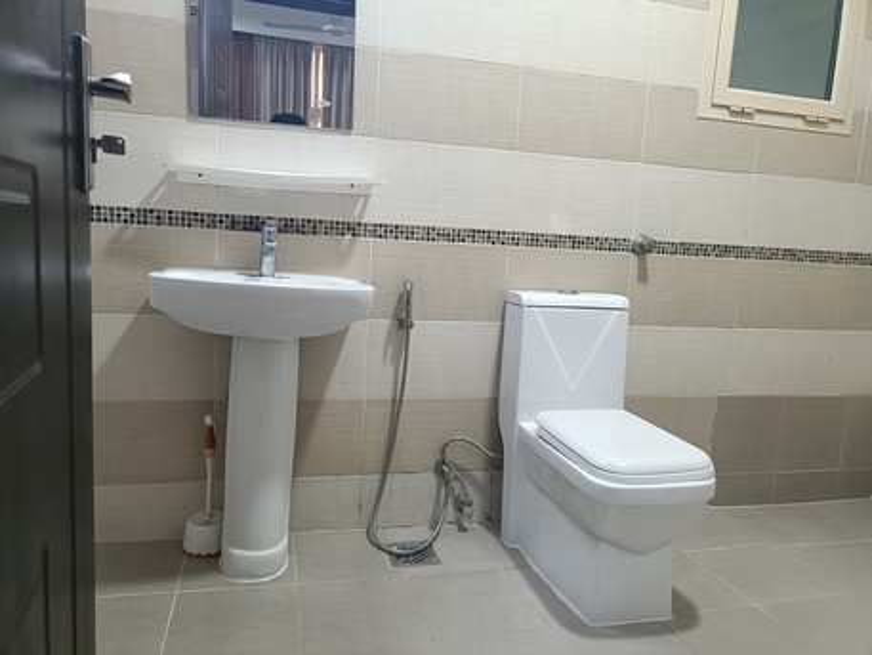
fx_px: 630
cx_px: 436
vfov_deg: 54.9
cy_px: 328
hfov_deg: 69.4
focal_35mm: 25
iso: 1445
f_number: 1.7
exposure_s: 1/50
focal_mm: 4.7
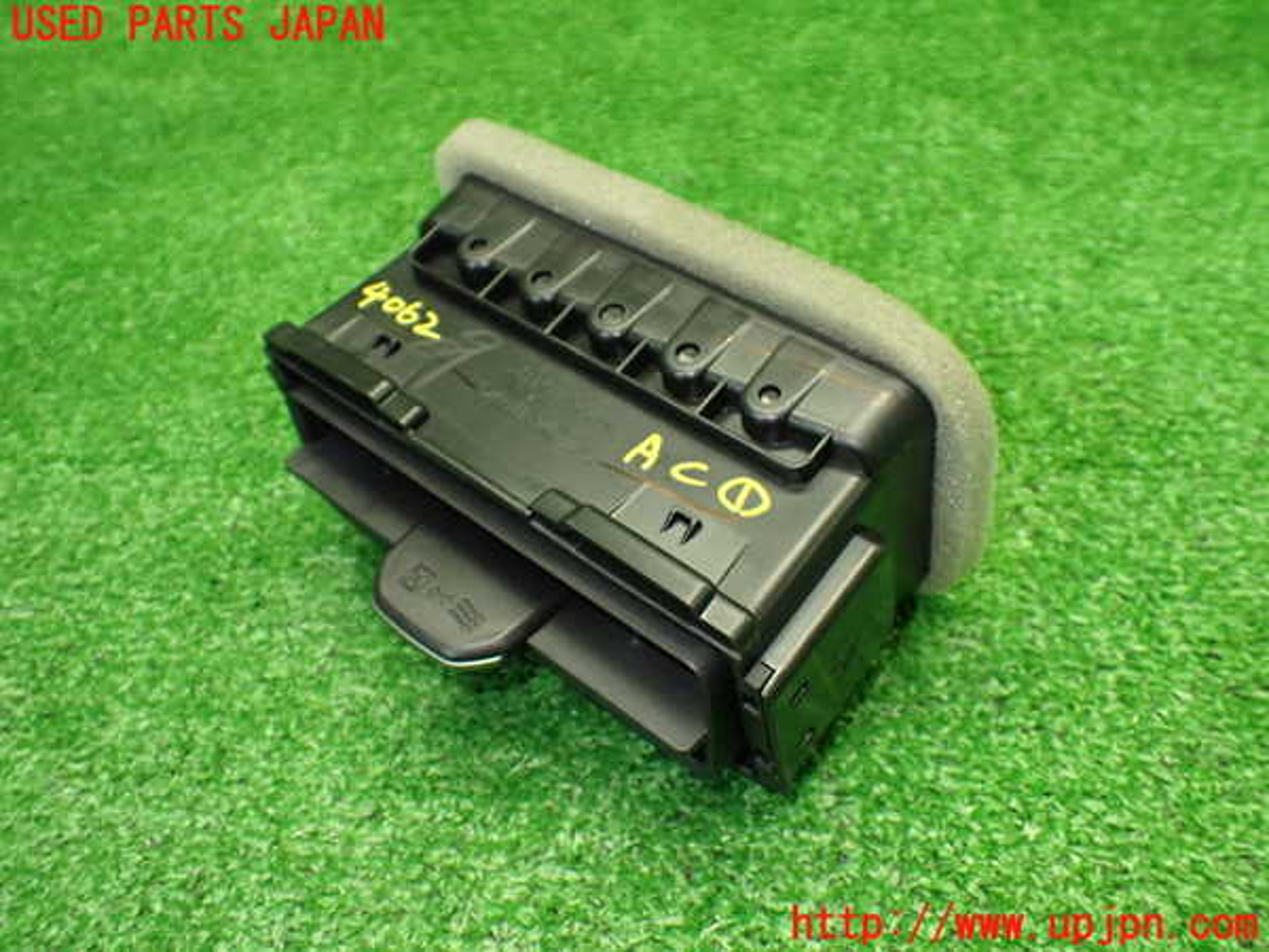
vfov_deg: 44.2
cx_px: 634
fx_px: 1173
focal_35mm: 32
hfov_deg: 56.8
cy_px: 476
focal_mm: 5.79
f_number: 2.4
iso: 800
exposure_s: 1/100
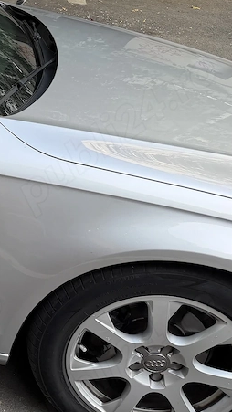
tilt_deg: -25.8
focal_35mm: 58
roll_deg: -2.3
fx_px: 634
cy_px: 149
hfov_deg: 16.7
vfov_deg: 35.8
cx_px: -204
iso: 80
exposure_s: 1/305
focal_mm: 6.76
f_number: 1.78
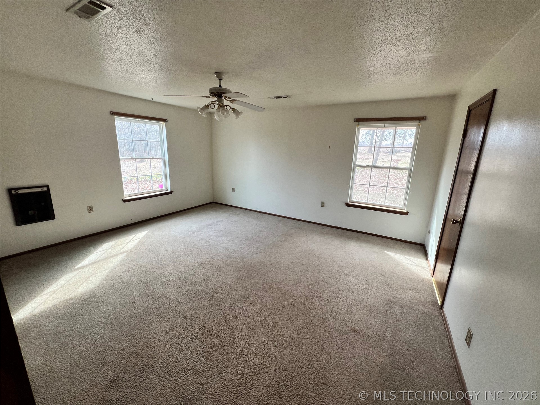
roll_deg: -2.0
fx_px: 203
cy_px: 202
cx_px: 270
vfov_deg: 89.9
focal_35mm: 13
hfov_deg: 106.2
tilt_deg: -13.4
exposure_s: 1/120
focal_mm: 1.57
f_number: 1.8
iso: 100
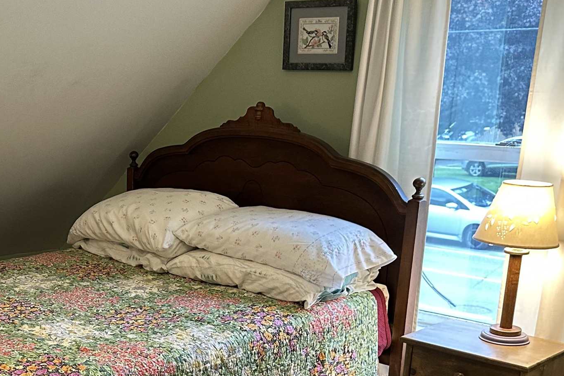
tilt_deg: -17.0
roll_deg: +0.8
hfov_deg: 33.8
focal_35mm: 56
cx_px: 63
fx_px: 877
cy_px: 353
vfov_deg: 23.4
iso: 250
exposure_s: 1/60
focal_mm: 6.86
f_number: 1.78
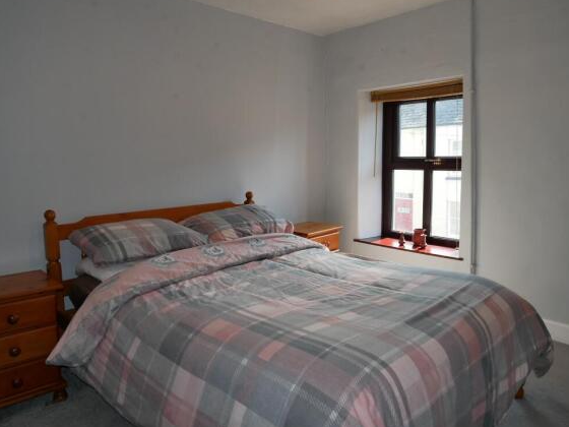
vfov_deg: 54.9
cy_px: 208
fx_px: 411
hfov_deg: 69.4
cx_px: 293
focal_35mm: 25
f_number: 5.6
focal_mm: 12
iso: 200
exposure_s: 1/50
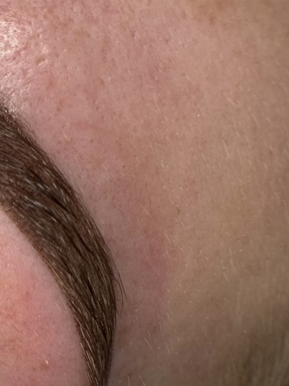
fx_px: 1614
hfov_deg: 10.1
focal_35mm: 145
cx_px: -49
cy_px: 235
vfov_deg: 13.6
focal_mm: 6.76
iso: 64
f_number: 1.78
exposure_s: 1/241
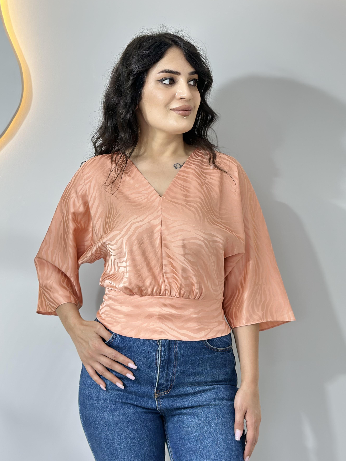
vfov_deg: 34.9
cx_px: 170
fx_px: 733
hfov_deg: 26.6
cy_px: 223
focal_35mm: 55
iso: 80
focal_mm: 6.86
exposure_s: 1/100
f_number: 1.78
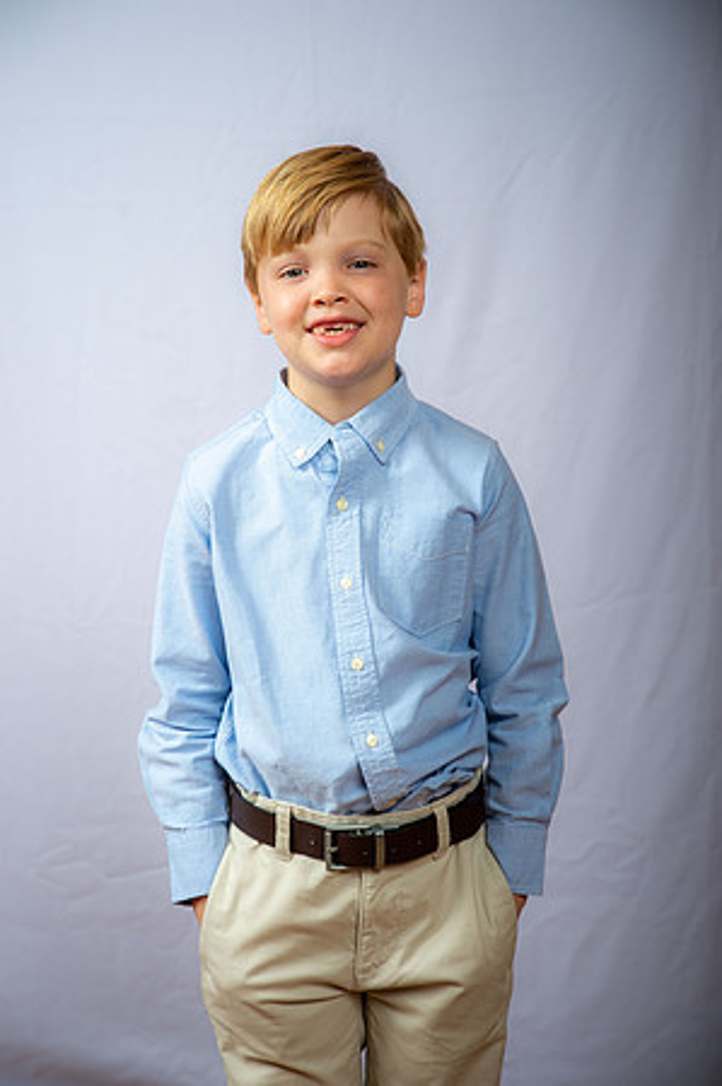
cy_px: 543
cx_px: 361
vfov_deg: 26.0
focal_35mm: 78
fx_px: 2352
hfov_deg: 17.5
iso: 250
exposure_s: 1/200
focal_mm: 78
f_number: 6.3
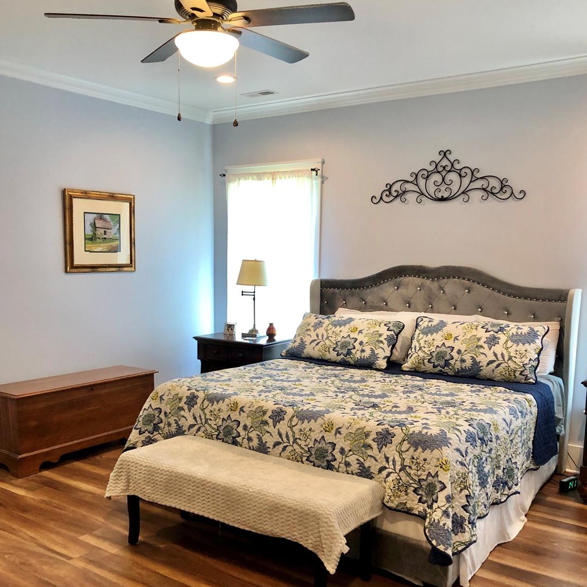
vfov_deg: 48.3
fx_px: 652
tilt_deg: -9.3
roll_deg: -0.3
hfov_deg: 48.4
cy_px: 330
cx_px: 297
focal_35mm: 34
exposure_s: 1/17
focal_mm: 3.99
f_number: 1.8
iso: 40
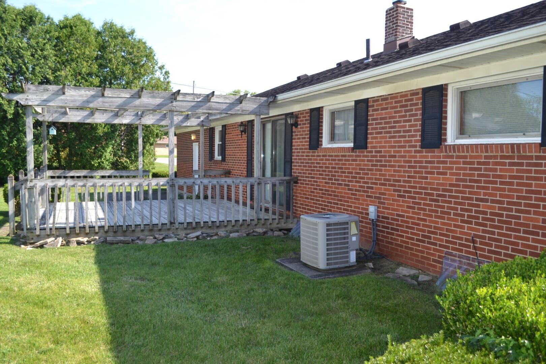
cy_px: 182
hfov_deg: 61.9
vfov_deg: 43.6
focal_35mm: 30
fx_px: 455
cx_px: 273
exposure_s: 1/200
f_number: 5
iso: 100
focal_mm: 20
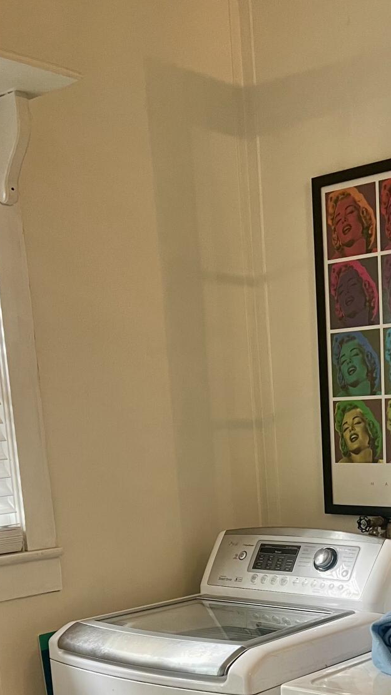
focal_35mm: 51
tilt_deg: -10.6
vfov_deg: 38.6
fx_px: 940
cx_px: 341
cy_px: 582
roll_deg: +2.1
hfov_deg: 23.0
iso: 160
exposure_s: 1/60
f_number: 1.5
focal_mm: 5.7
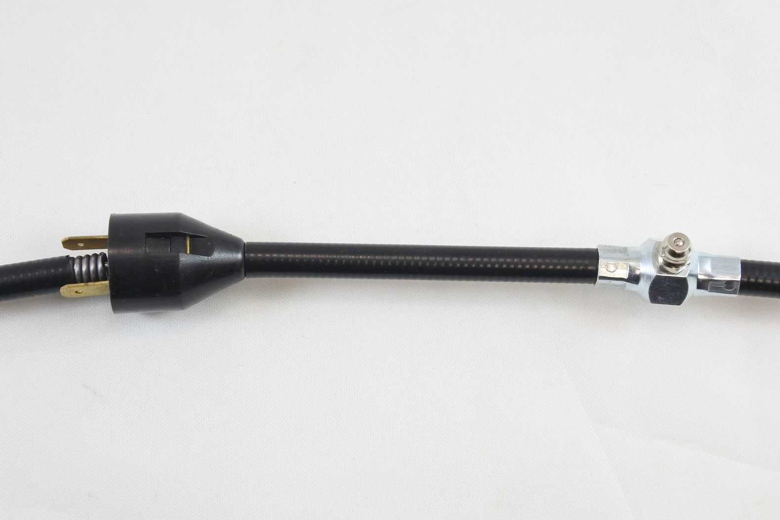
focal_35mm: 67
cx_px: 404
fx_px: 1452
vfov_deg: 20.3
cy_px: 282
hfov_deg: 30.1
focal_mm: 22.7
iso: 640
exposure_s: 1/125
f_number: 5
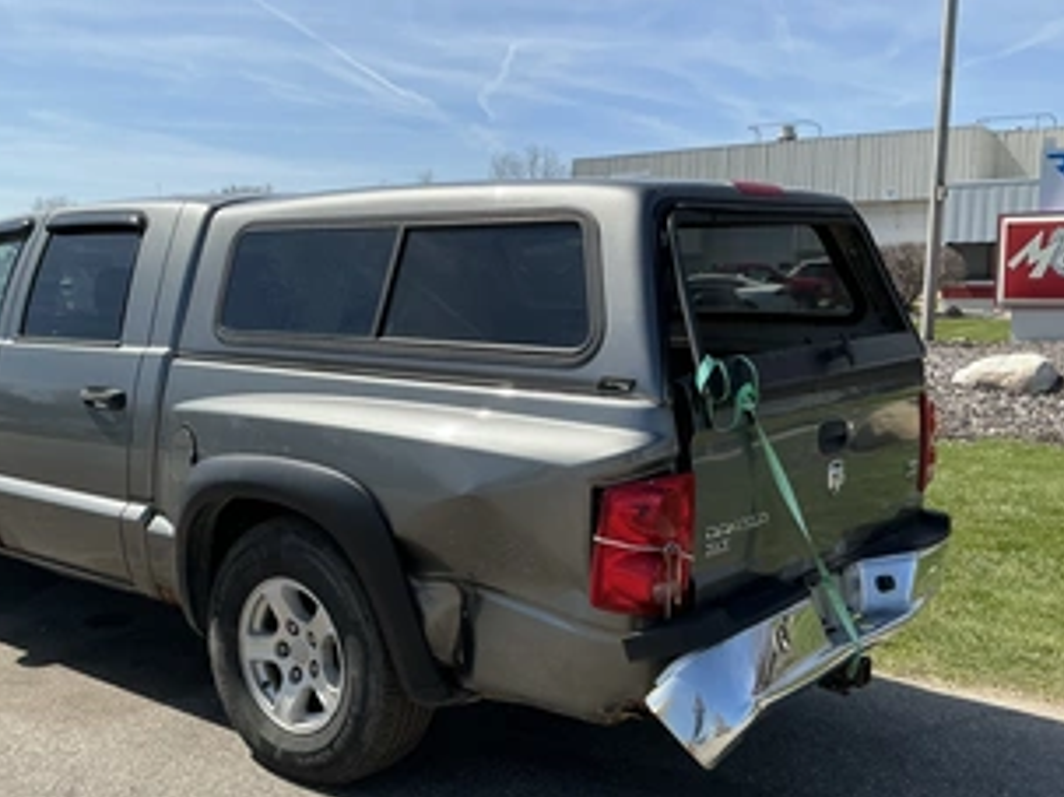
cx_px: 393
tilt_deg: -4.7
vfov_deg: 38.6
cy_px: 439
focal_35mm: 37
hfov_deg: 49.6
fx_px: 1137
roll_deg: +0.4
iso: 25
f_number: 1.8
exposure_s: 1/1912
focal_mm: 3
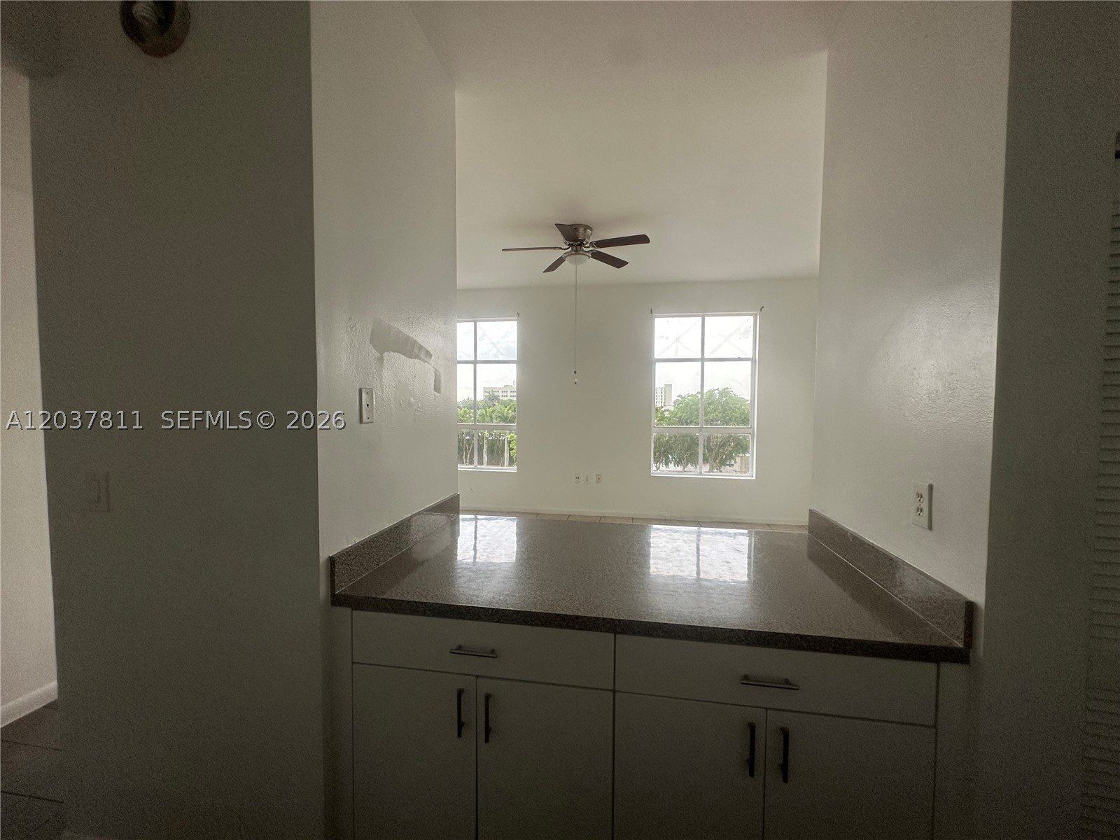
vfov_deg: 85.7
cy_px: 420
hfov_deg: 102.1
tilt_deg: -2.6
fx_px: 453
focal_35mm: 14
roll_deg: -0.1
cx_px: 560
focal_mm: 2.22
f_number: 2.2
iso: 125
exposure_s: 1/99
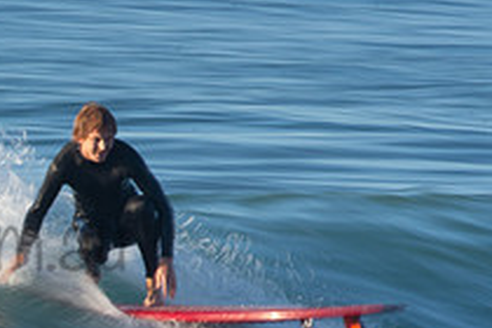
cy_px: 217
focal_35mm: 2067
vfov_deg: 0.7
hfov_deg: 1.0
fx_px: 28247
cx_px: -122
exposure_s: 1/15
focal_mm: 500
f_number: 25
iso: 100
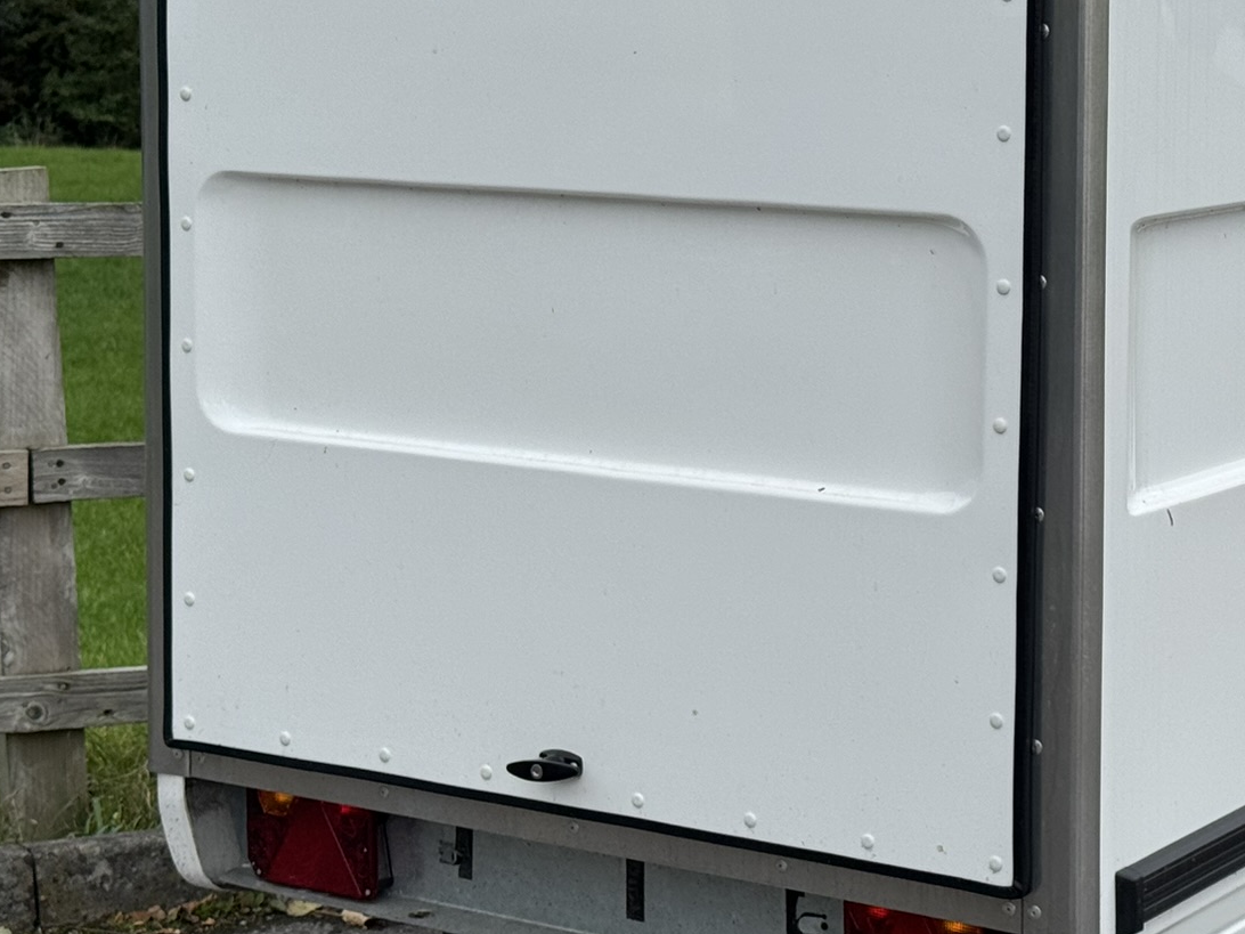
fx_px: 3237
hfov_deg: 21.6
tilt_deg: -6.8
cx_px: 953
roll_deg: +1.0
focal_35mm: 90
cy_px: 308
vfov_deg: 16.4
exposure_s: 1/1490
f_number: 1.78
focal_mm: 6.76
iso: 64
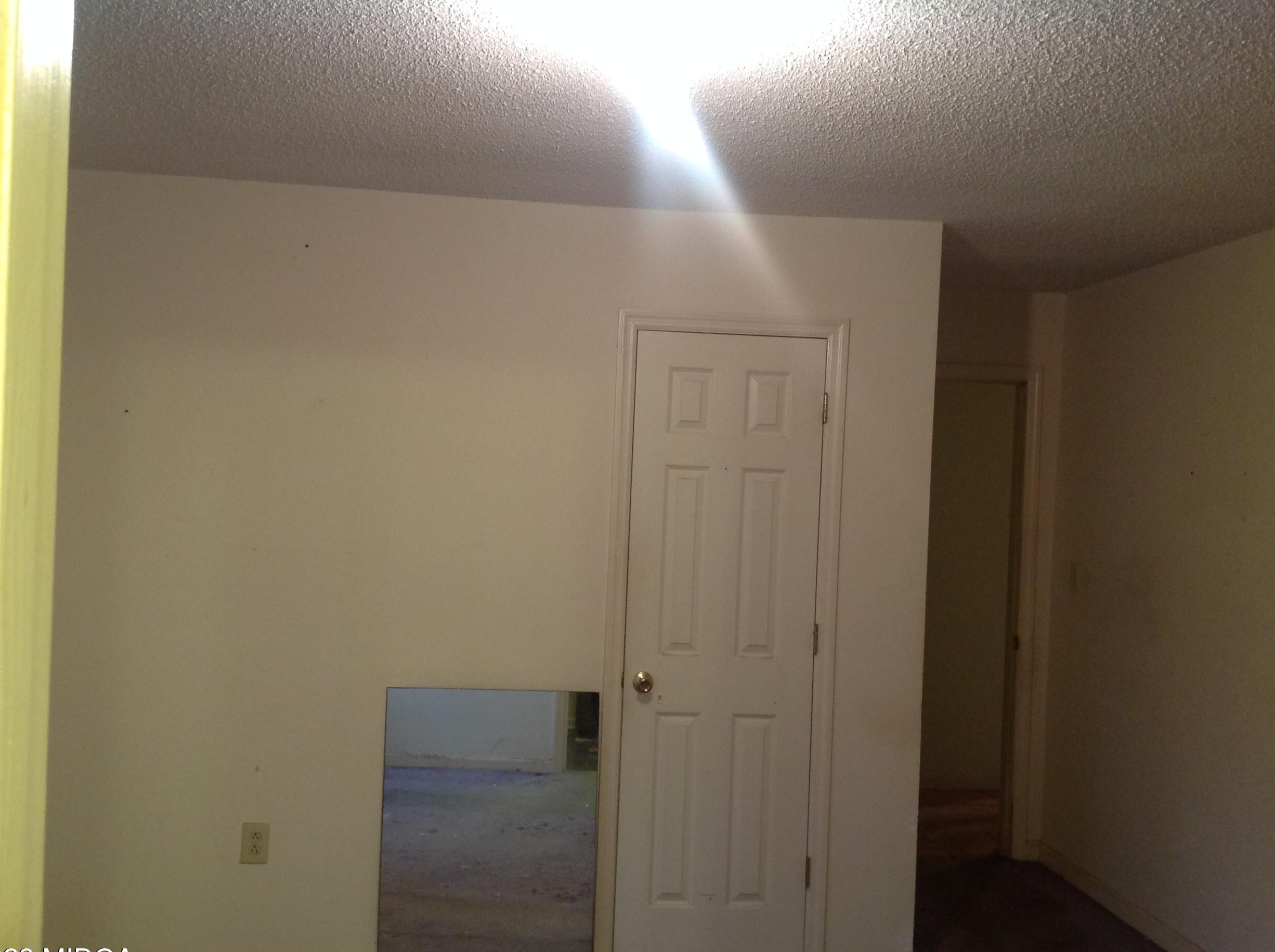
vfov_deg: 38.6
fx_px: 1361
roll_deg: -2.1
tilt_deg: -1.6
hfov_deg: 50.2
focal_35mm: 37
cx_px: 622
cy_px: 501
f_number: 2.4
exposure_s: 1/15
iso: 125
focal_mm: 4.28
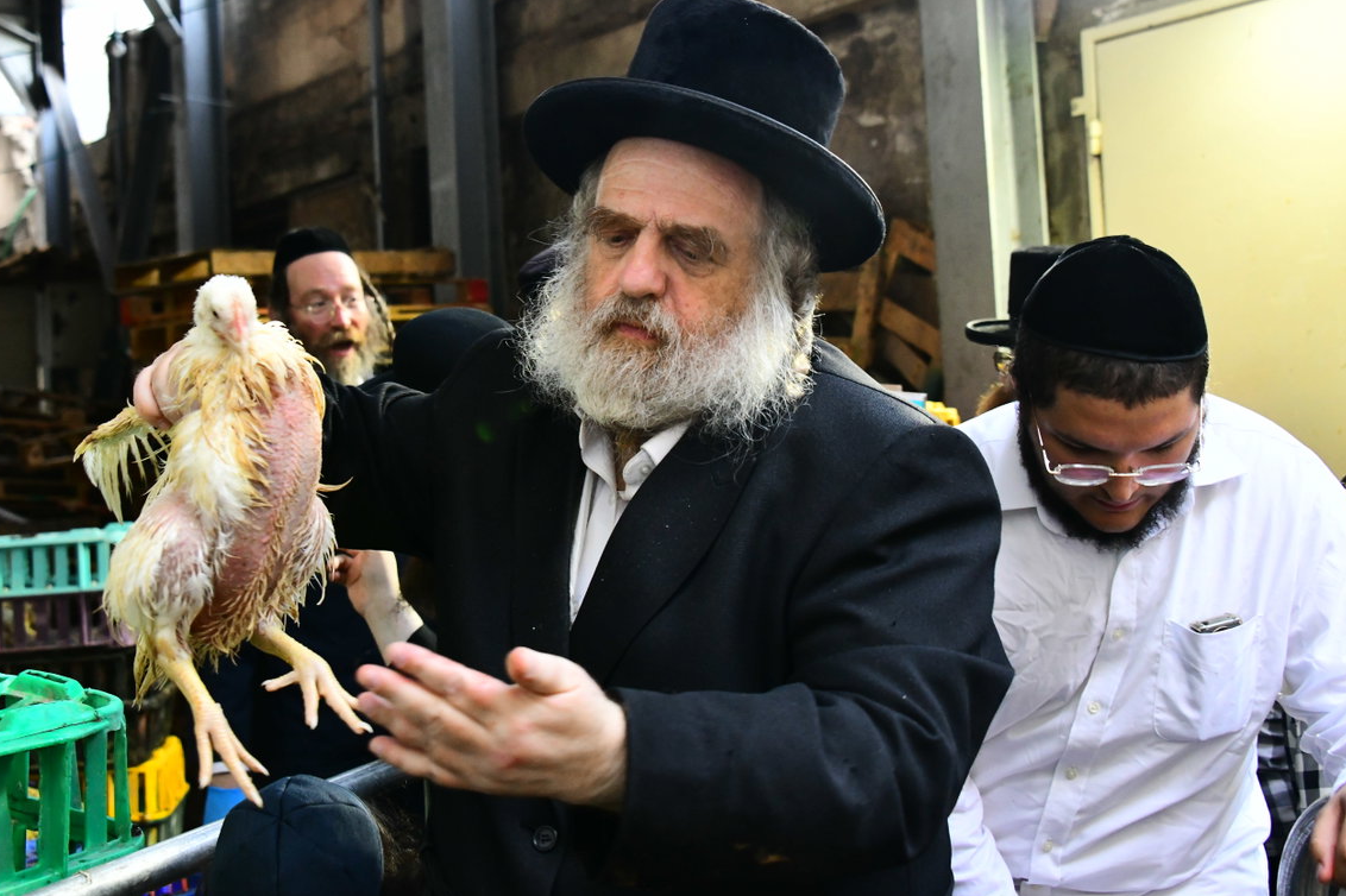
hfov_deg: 41.9
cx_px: 610
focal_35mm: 47
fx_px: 1757
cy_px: 352
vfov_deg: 28.6
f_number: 5.6
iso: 3200
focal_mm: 38
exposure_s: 1/125
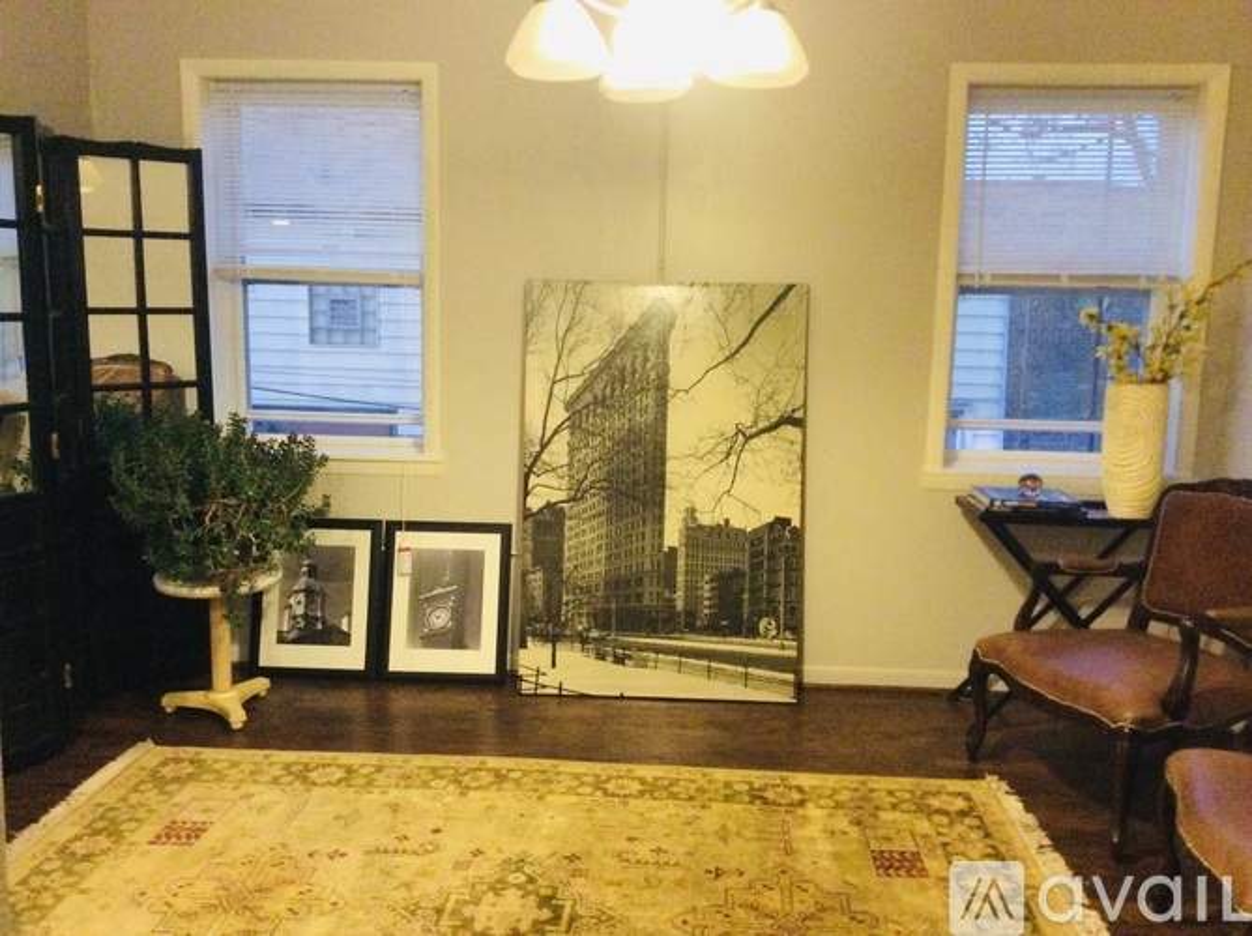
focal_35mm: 32
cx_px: 626
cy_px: 468
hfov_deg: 56.9
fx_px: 1156
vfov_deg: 44.1
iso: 400
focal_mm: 3.3
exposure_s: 1/15
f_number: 2.4
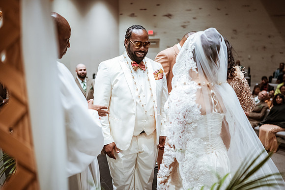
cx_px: 142
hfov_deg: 54.4
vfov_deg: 37.9
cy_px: 95
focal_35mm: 35
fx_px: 277
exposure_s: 1/500
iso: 1000
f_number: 1.8
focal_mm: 35
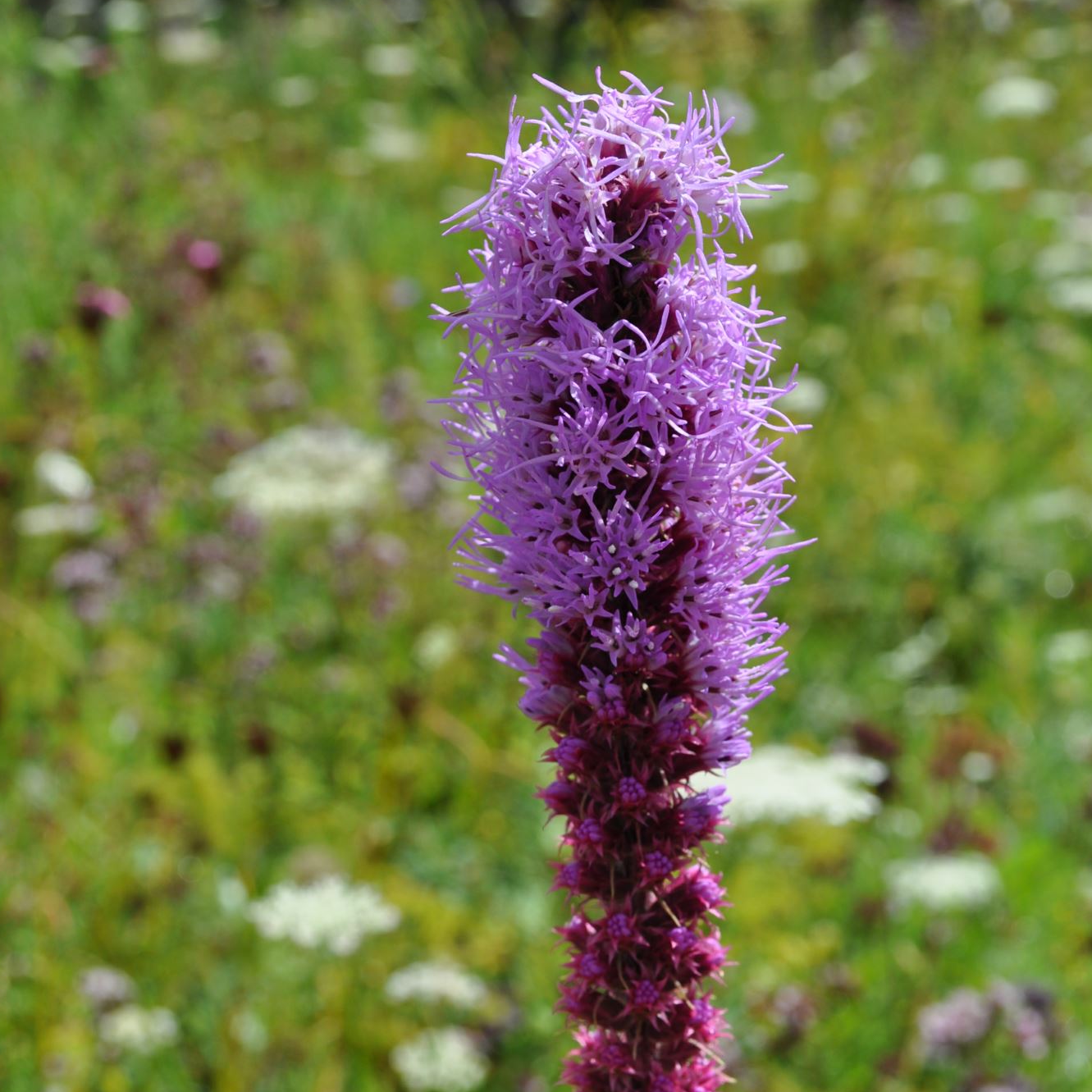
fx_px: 2177
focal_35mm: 61
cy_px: 667
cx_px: 572
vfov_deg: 28.1
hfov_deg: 28.2
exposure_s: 1/400
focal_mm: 30
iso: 200
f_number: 10
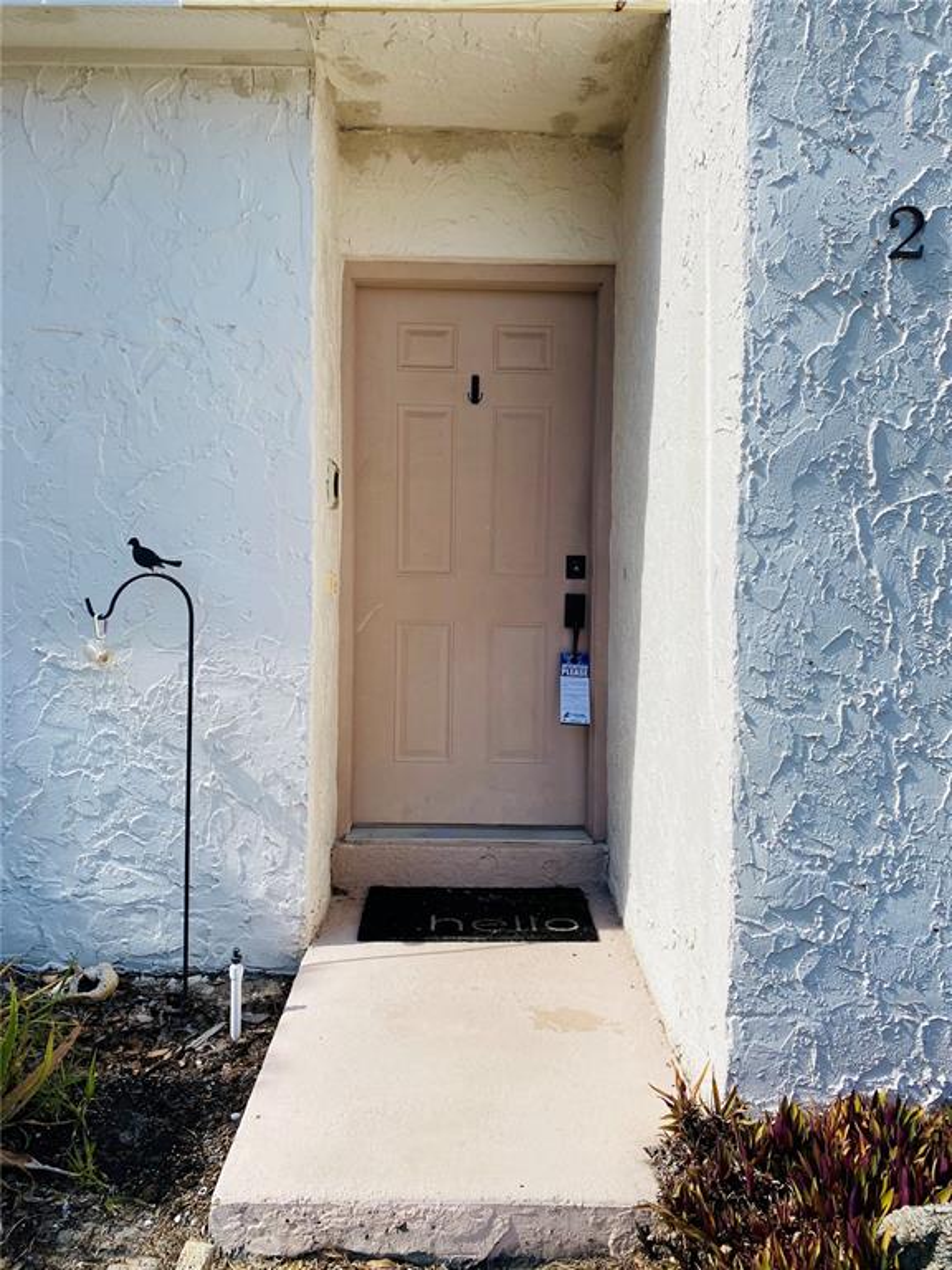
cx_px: 476
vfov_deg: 67.3
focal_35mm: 26
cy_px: 635
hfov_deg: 53.1
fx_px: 953
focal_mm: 4.25
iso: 32
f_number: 1.8
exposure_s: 1/2513
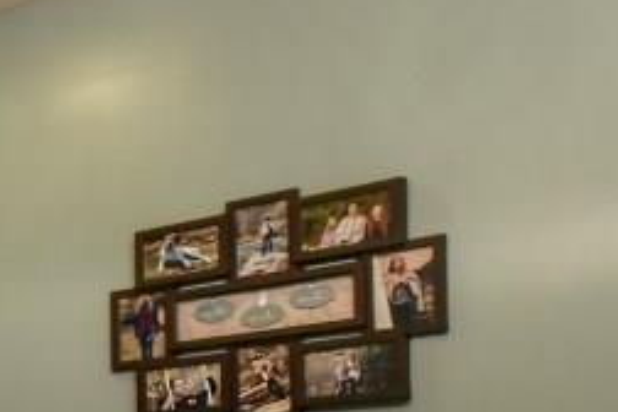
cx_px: -515
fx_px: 1116
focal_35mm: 65
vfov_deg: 19.2
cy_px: 552
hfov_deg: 20.7
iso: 4000
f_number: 11
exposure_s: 1/125
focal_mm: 16
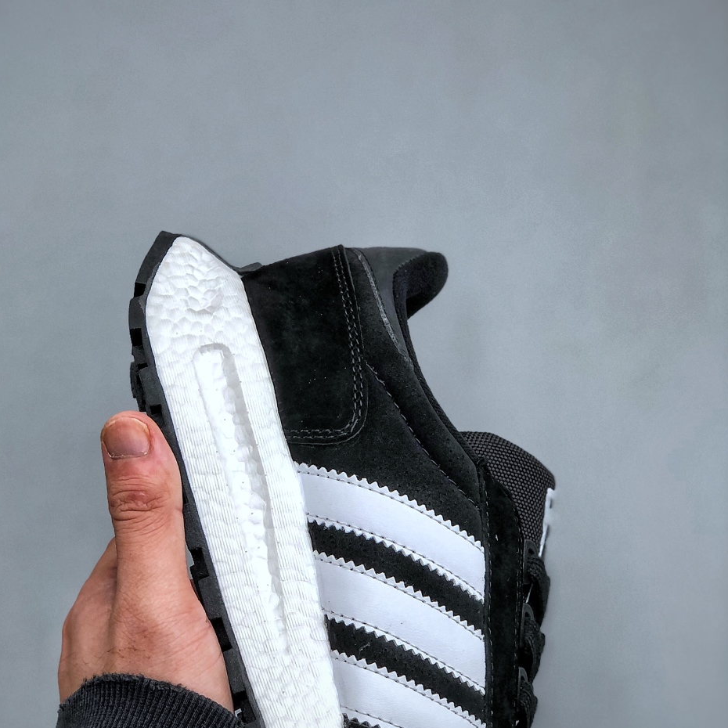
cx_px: 308
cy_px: 382
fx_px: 1856
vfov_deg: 22.2
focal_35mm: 78
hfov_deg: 22.2
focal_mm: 6.6
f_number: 2.8
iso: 32
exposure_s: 1/100
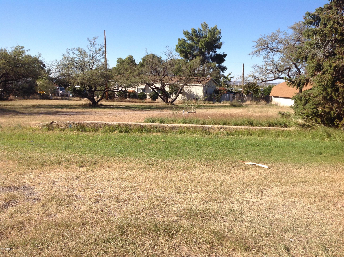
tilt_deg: -8.9
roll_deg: -1.4
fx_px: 347
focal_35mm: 35
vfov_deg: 40.6
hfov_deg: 52.7
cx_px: 172
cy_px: 128
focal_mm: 4.28
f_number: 2.4
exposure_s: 1/1890
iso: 50
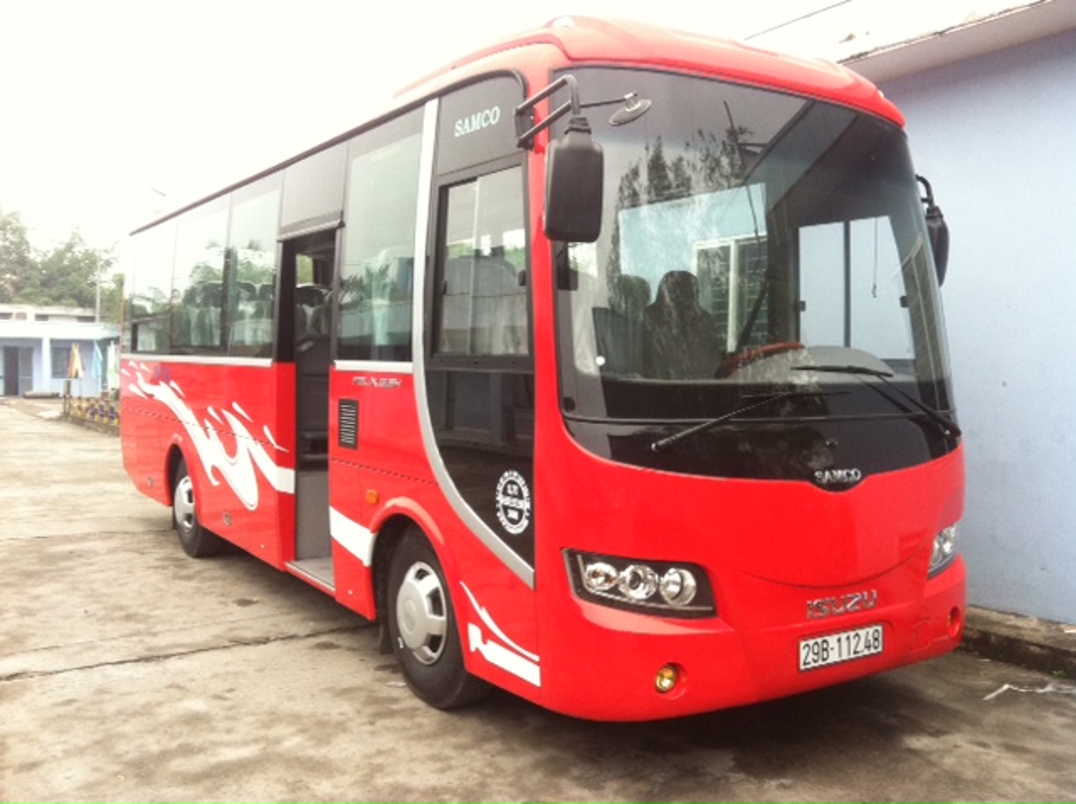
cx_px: 538
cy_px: 402
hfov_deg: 52.7
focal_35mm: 35
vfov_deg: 40.6
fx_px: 1086
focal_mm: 3.85
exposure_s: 1/15
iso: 125
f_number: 2.8
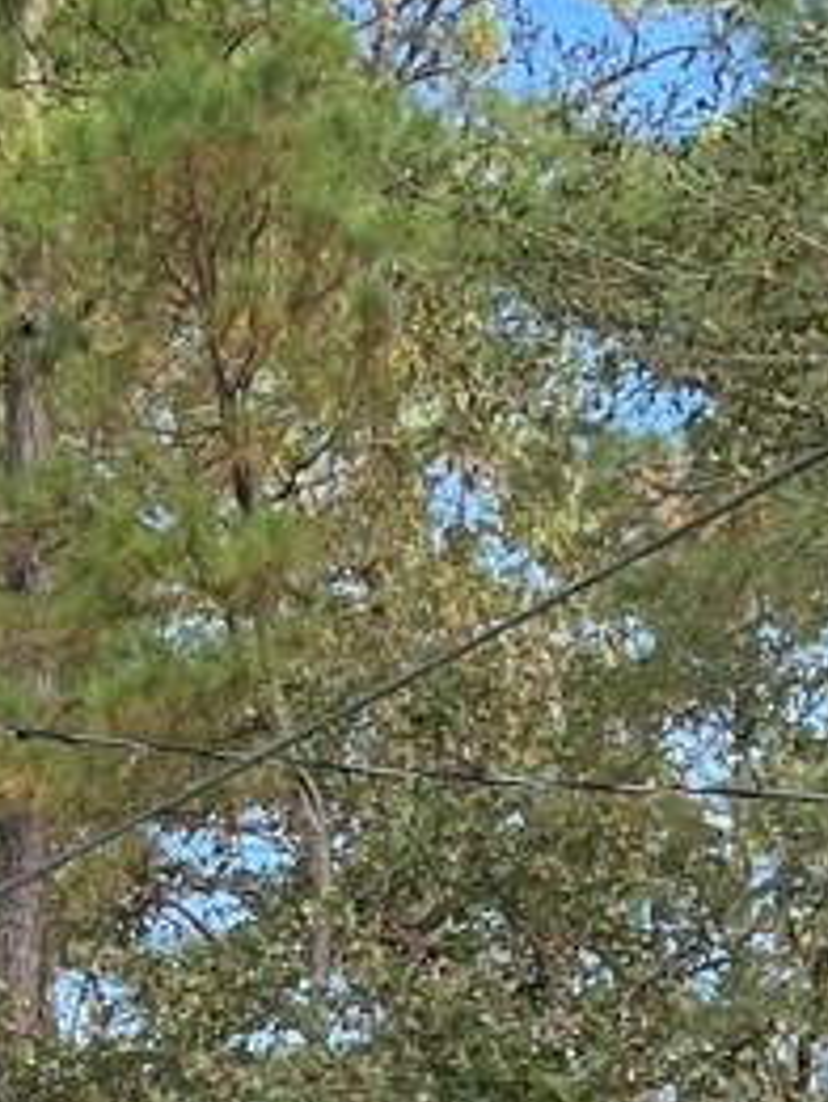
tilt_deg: +13.0
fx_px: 4876
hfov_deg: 9.6
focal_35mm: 153
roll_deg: -3.2
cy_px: 1102
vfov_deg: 12.7
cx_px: -80
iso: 50
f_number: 1.6
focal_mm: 5.1
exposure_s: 1/1212
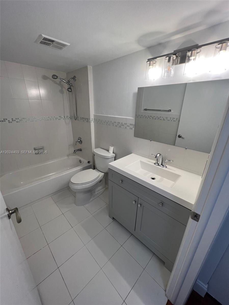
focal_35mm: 13
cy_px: 152
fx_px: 115
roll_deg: -1.4
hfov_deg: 89.9
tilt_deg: -20.6
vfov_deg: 106.2
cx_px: 114
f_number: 1.8
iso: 80
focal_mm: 1.57
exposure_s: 1/120
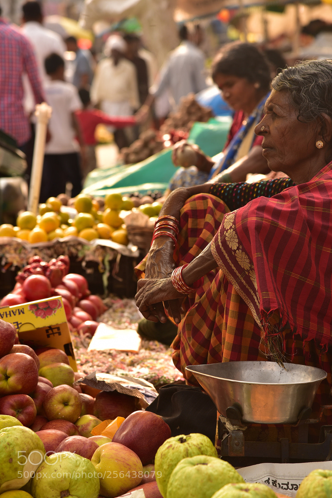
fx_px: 1674
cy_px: 248
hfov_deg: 11.3
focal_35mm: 121
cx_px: 165
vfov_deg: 16.9
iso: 125
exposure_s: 1/200
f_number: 7.1
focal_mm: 120
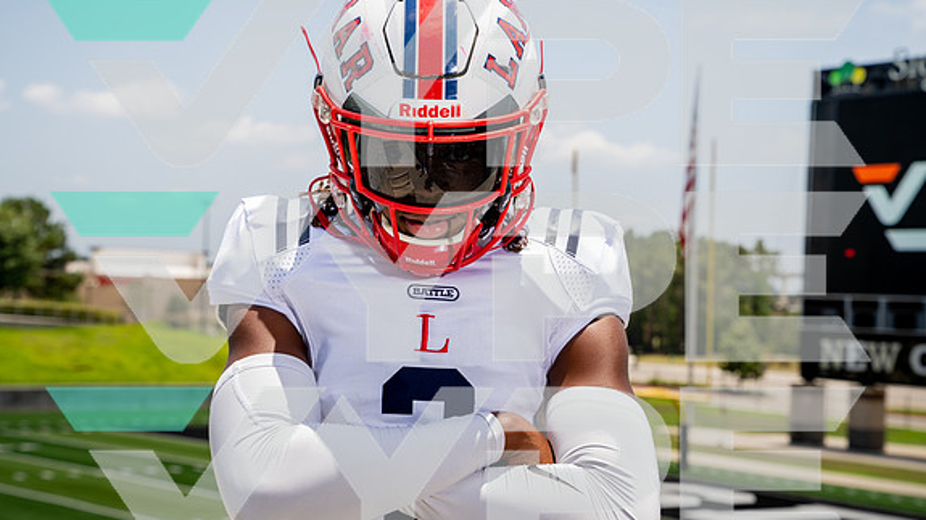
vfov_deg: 16.3
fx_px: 1816
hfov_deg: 28.6
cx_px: 461
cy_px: 278
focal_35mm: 74
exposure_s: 1/250
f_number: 7.1
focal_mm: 70
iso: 100
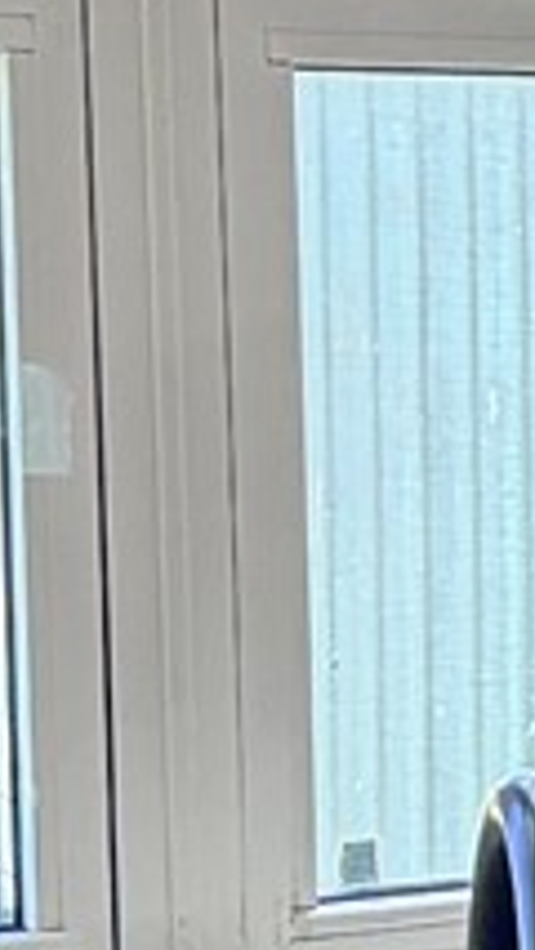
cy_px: 736
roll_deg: -0.2
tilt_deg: -4.5
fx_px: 6323
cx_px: 1877
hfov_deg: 4.6
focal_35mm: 251
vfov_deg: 8.6
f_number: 1.78
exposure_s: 1/120
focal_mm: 6.76
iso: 320
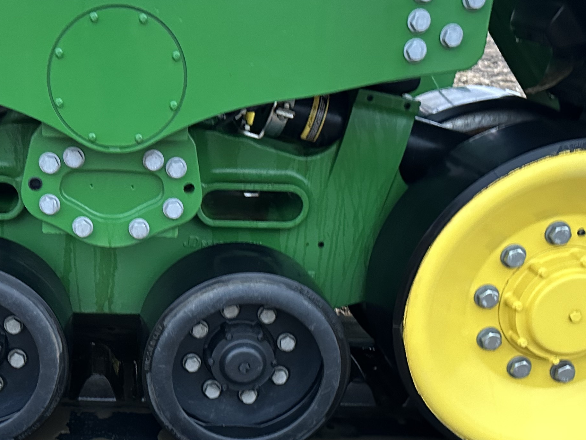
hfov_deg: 35.1
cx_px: 125
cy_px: 285
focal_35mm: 53
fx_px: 897
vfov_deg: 27.4
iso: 640
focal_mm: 6.86
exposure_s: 1/60
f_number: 1.78
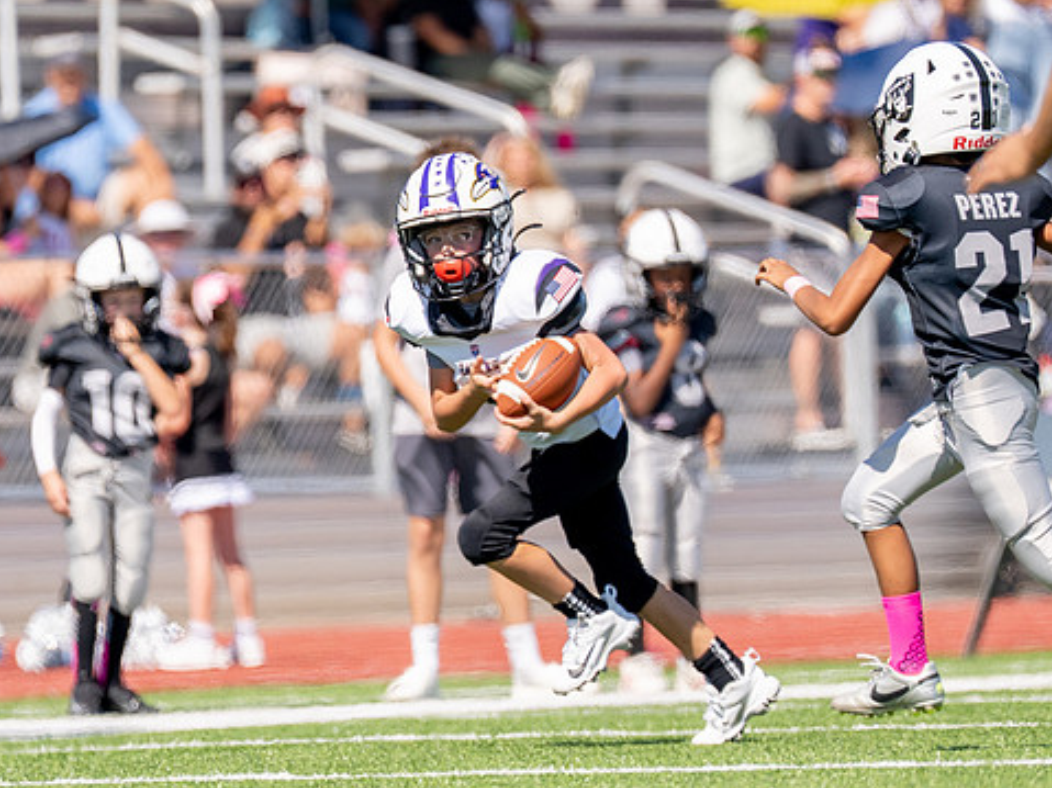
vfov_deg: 2.8
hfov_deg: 3.7
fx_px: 16194
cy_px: 370
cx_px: 395
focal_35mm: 533
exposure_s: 1/5000
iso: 200
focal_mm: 200
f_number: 2.8
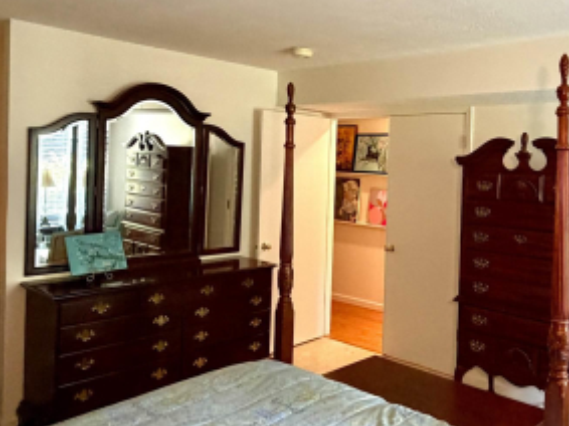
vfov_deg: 42.8
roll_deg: -2.6
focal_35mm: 33
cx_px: 439
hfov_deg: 52.5
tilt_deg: -1.6
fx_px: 542
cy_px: 177
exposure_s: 1/60
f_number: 2.2
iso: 500
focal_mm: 2.22
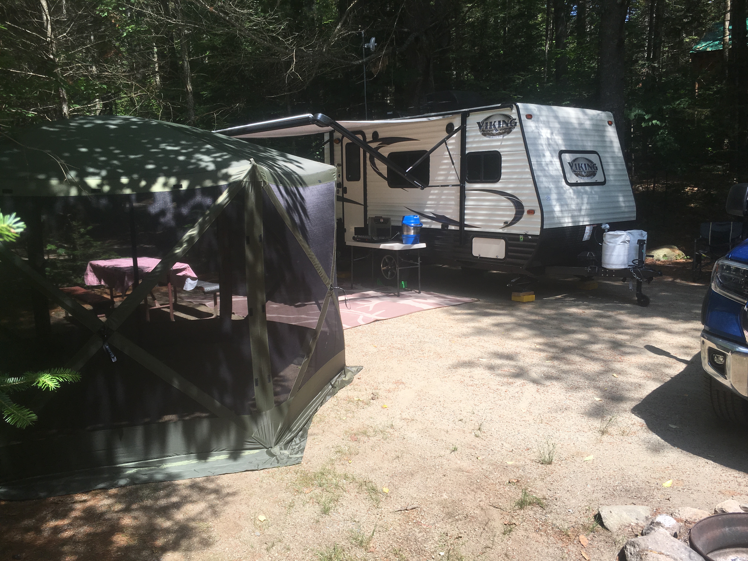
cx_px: 374
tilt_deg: -8.9
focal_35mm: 29
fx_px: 627
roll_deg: +1.7
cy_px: 280
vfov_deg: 48.2
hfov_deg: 61.7
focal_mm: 4.15
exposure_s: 1/777
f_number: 2.2
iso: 25
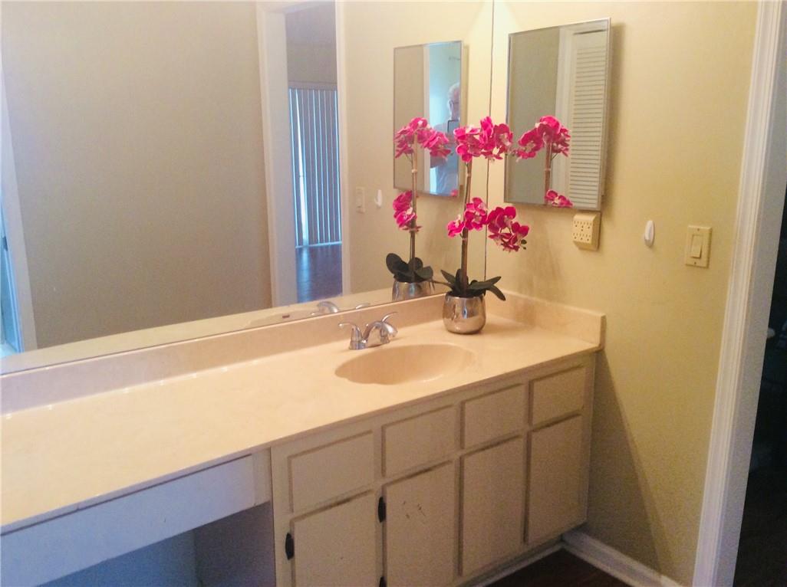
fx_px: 726
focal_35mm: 32
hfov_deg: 56.9
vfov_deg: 44.0
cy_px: 294
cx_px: 394
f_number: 2.4
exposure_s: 1/24
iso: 100
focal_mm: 3.3
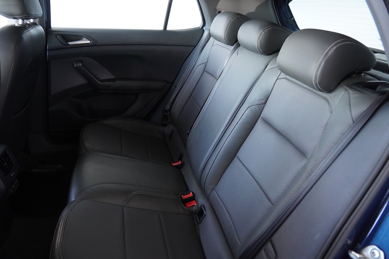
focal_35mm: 26
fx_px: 276
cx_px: 194
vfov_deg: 50.4
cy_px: 130
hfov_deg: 70.4
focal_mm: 17
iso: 3200
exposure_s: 1/160
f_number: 2.8
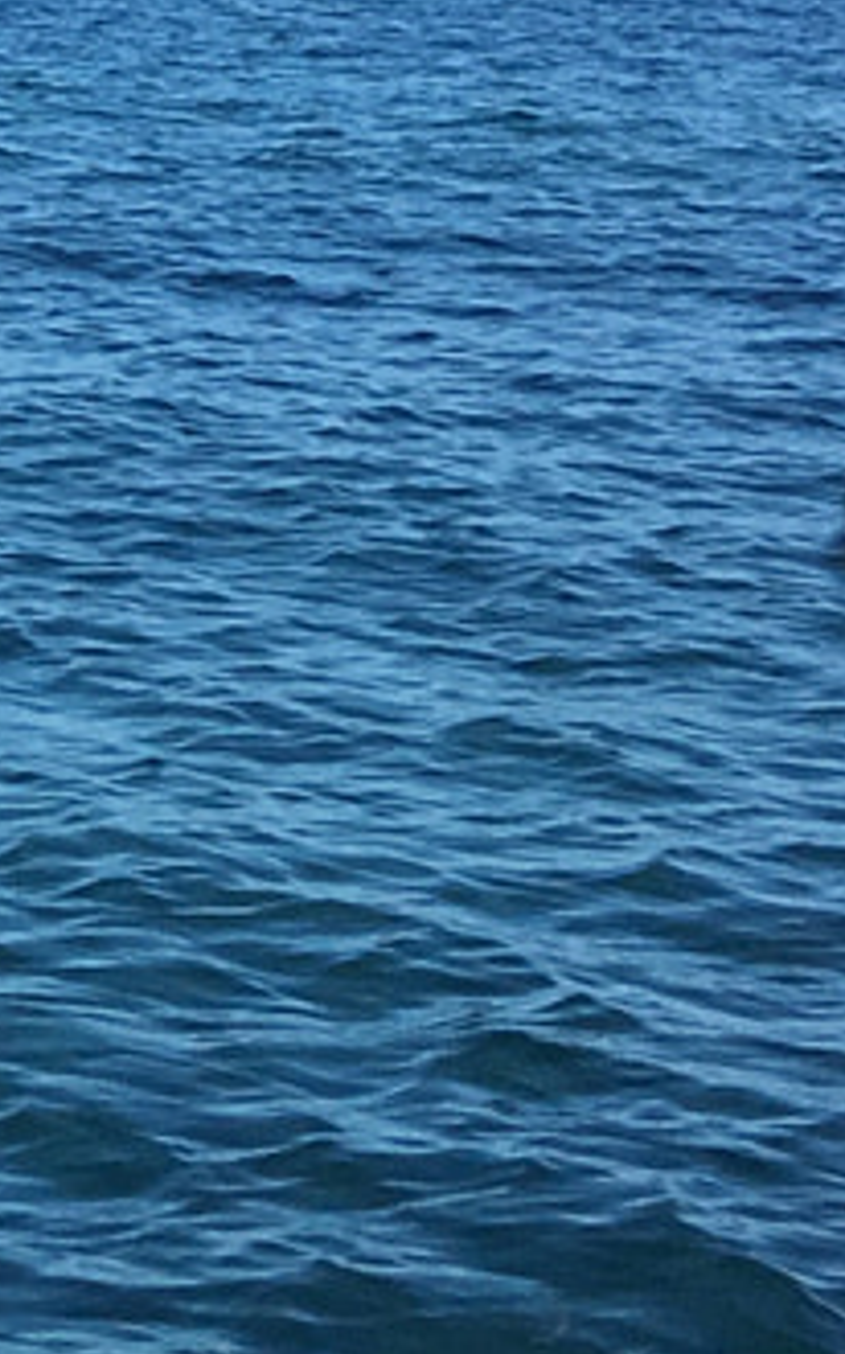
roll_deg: -5.0
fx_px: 5495
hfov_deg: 7.9
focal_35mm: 149
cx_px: -1444
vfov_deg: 12.9
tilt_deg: +8.5
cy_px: -968
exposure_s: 1/2137
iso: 25
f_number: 2.2
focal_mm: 4.15
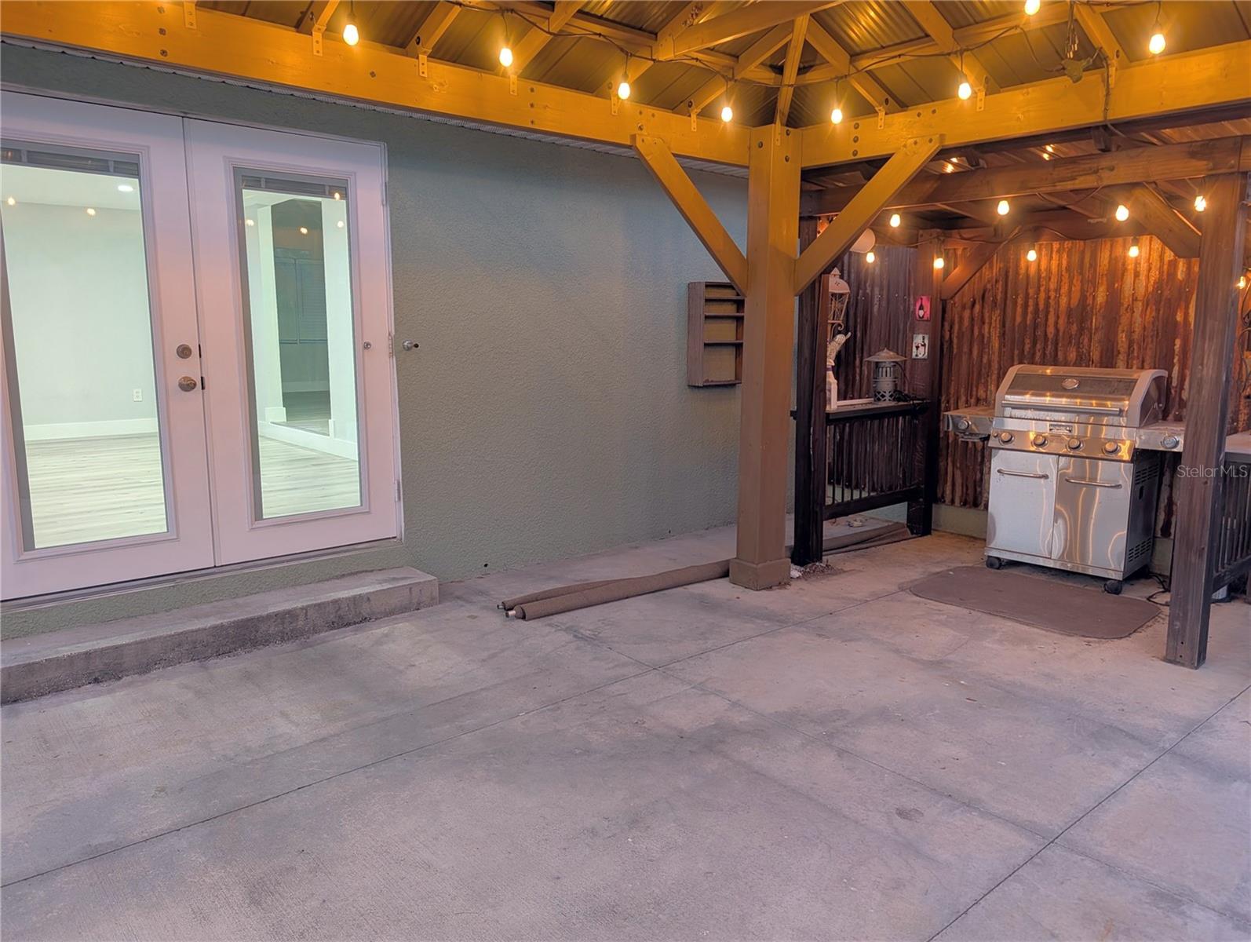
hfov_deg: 71.5
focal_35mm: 24
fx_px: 869
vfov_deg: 56.9
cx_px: 626
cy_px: 471
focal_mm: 6.9
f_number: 1.68
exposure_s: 1/24
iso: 174
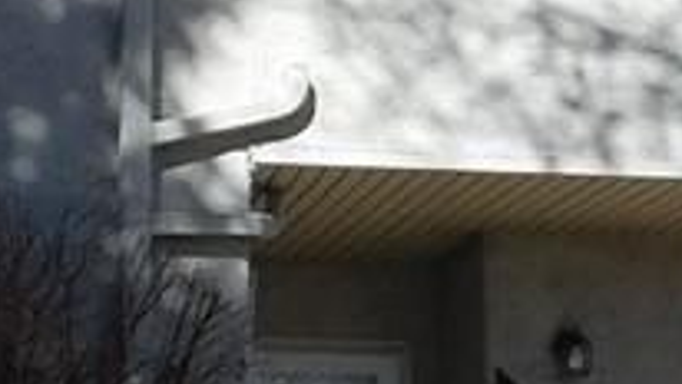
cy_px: -3
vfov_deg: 6.2
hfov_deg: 11.0
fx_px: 3527
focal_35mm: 195
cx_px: 669
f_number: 3
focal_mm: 4
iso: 125
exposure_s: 1/1250
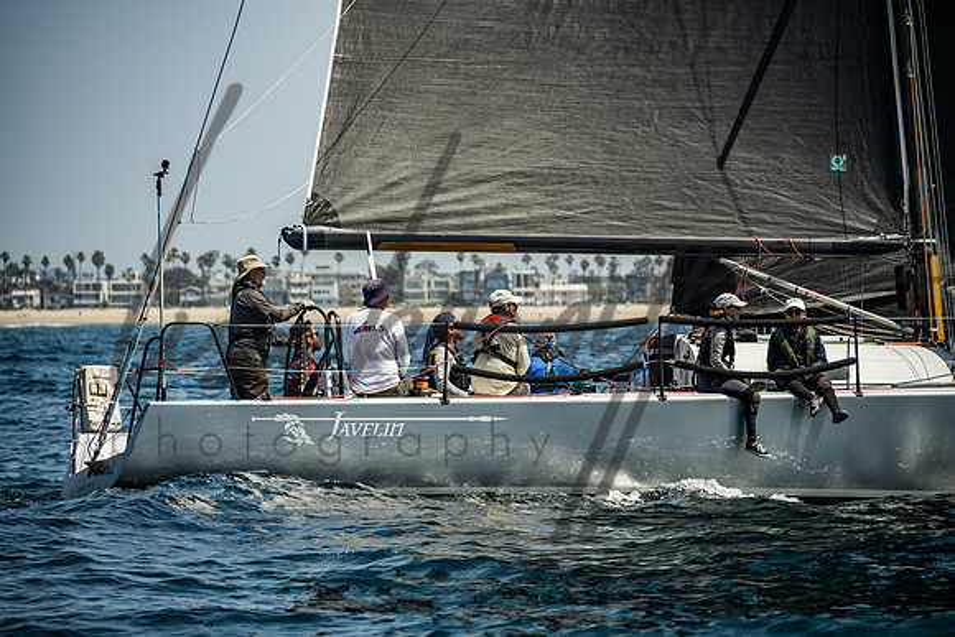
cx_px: 478
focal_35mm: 205
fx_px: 5447
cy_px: 318
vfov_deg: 6.7
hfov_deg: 10.0
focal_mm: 200
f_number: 6.3
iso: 320
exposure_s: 1/1250
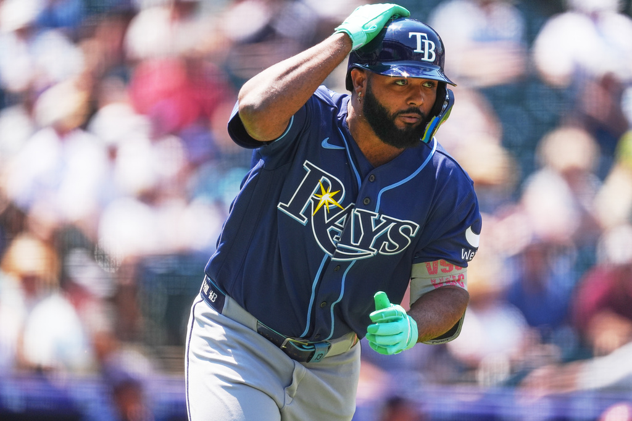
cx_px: 316
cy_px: 210
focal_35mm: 600
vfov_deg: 2.3
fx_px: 10529
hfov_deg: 3.4
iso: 400
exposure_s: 1/2500
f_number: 4
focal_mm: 600
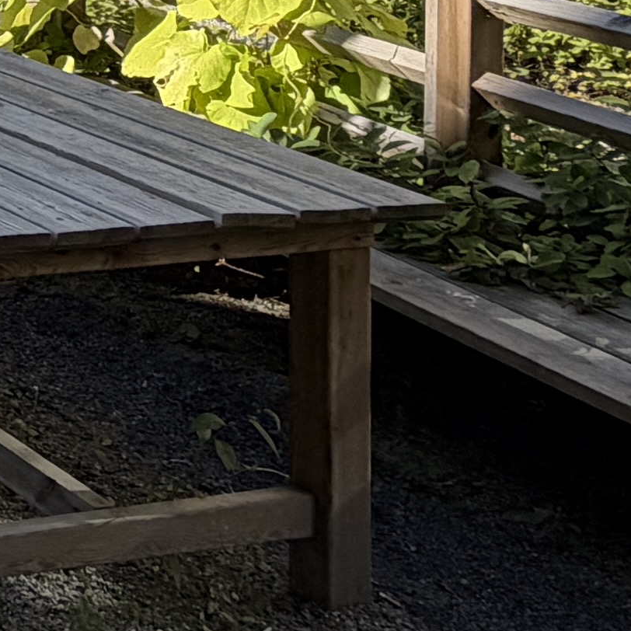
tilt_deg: -1.0
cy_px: -347
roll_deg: -0.1
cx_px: -636
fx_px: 1794
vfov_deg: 17.6
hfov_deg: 15.7
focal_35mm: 87
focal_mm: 2.22
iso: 40
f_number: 2.2
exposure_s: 1/770
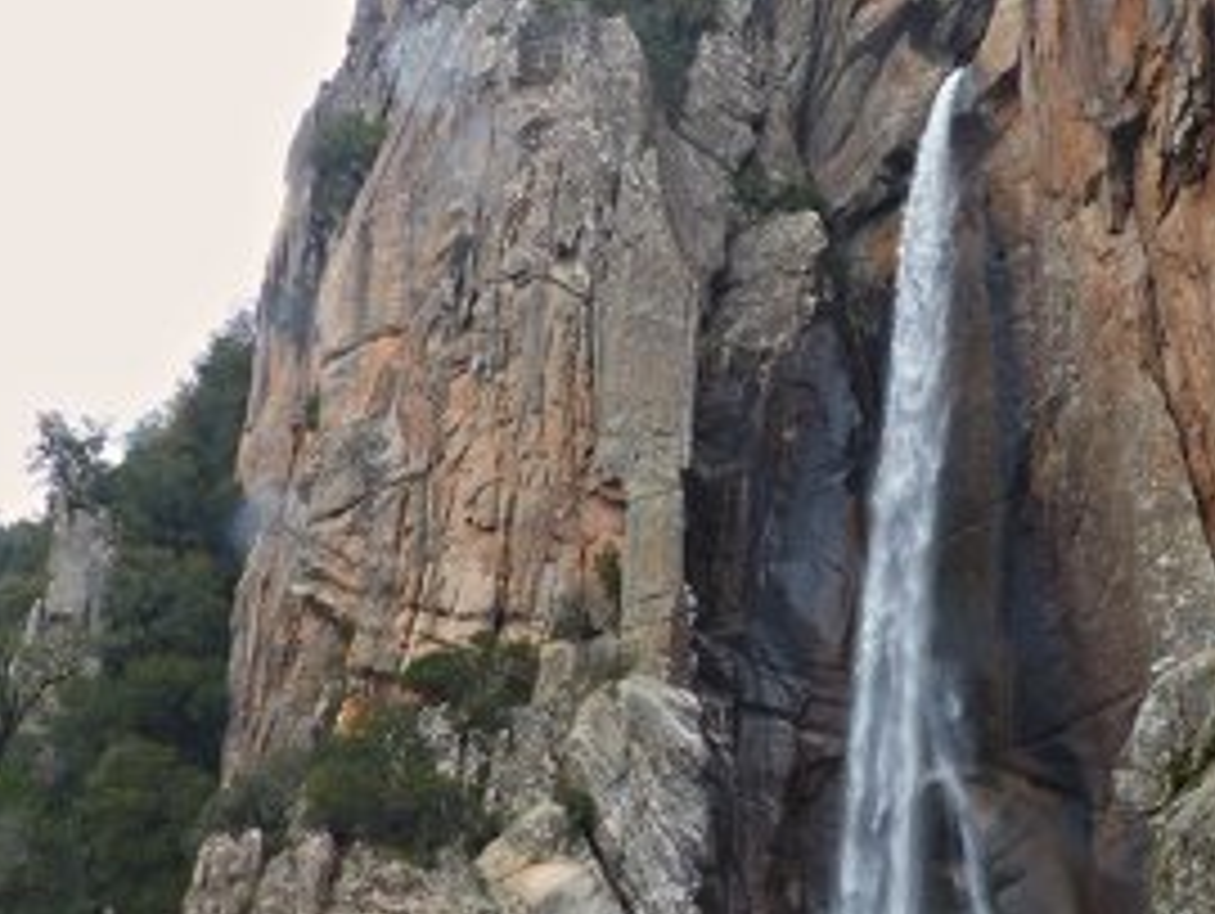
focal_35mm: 37
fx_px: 1300
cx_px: 810
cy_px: 671
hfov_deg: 49.2
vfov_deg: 37.9
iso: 100
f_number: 4
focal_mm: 4.5
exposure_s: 1/125
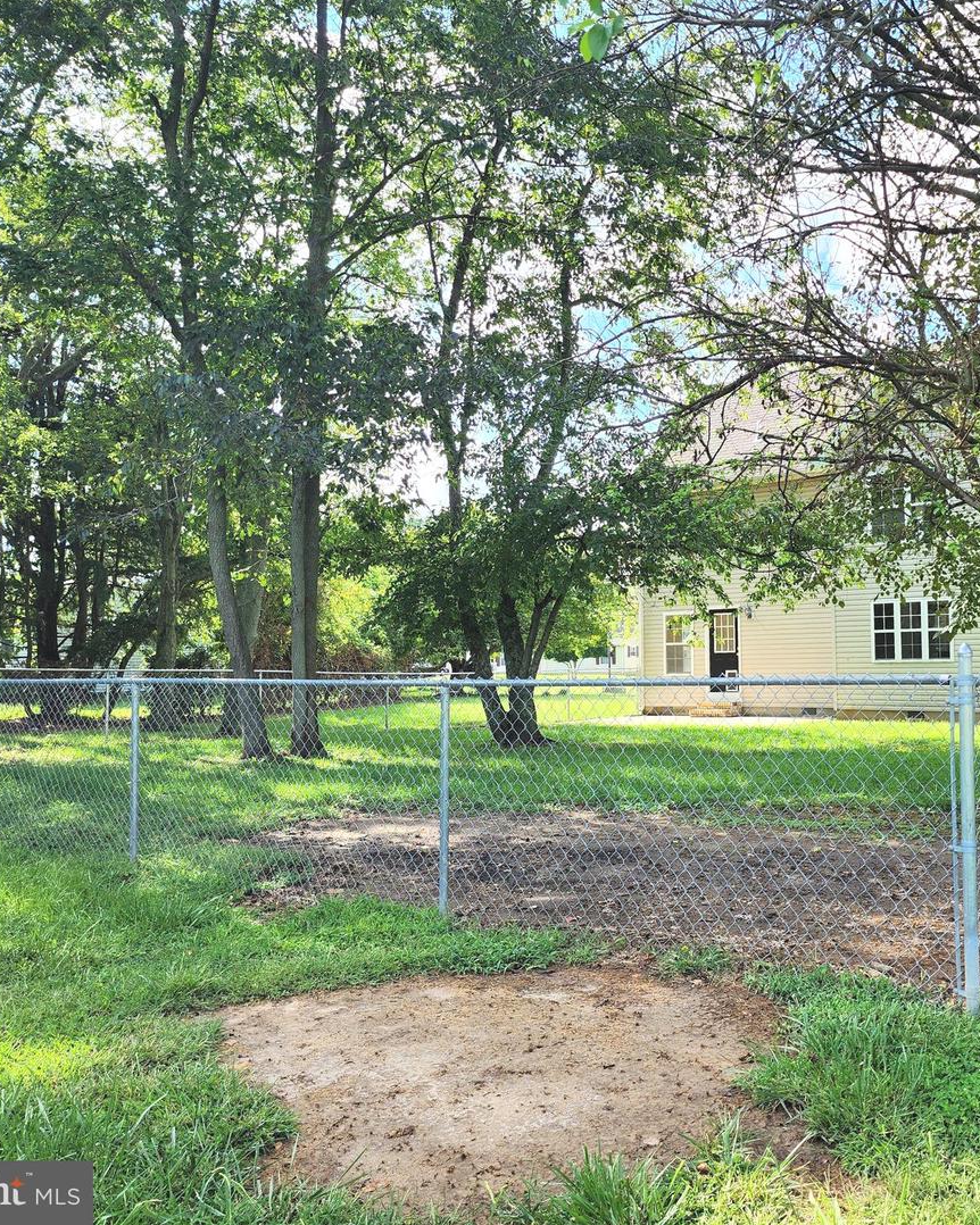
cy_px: 612
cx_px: 712
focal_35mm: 30
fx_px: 1088
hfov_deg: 47.0
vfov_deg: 58.8
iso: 12
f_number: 1.8
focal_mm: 6.4
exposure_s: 1/223
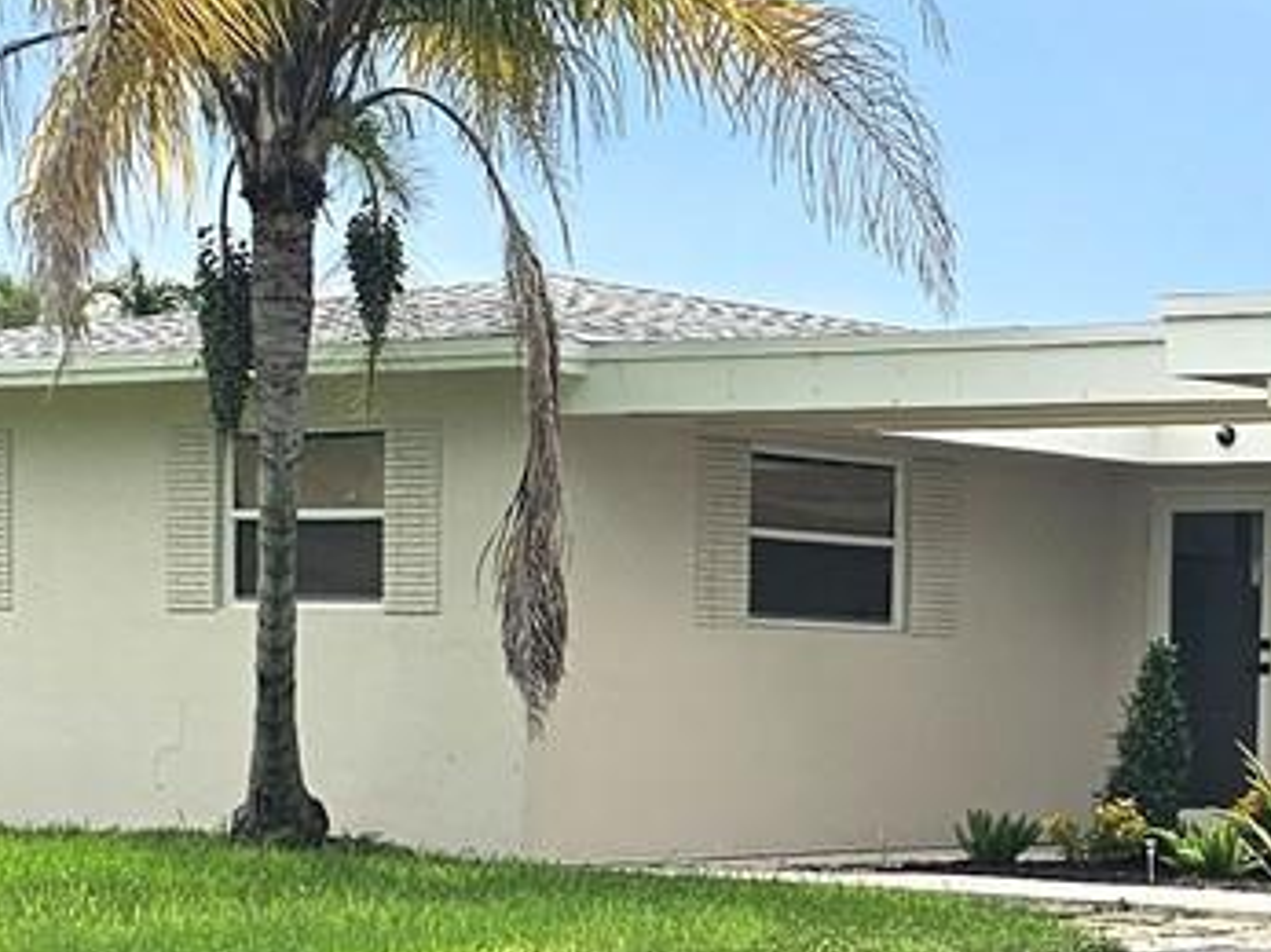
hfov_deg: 18.3
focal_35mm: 106
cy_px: 926
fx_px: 3891
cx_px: 1146
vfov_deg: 13.8
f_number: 1.7
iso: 10
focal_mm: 6.3
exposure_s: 1/978
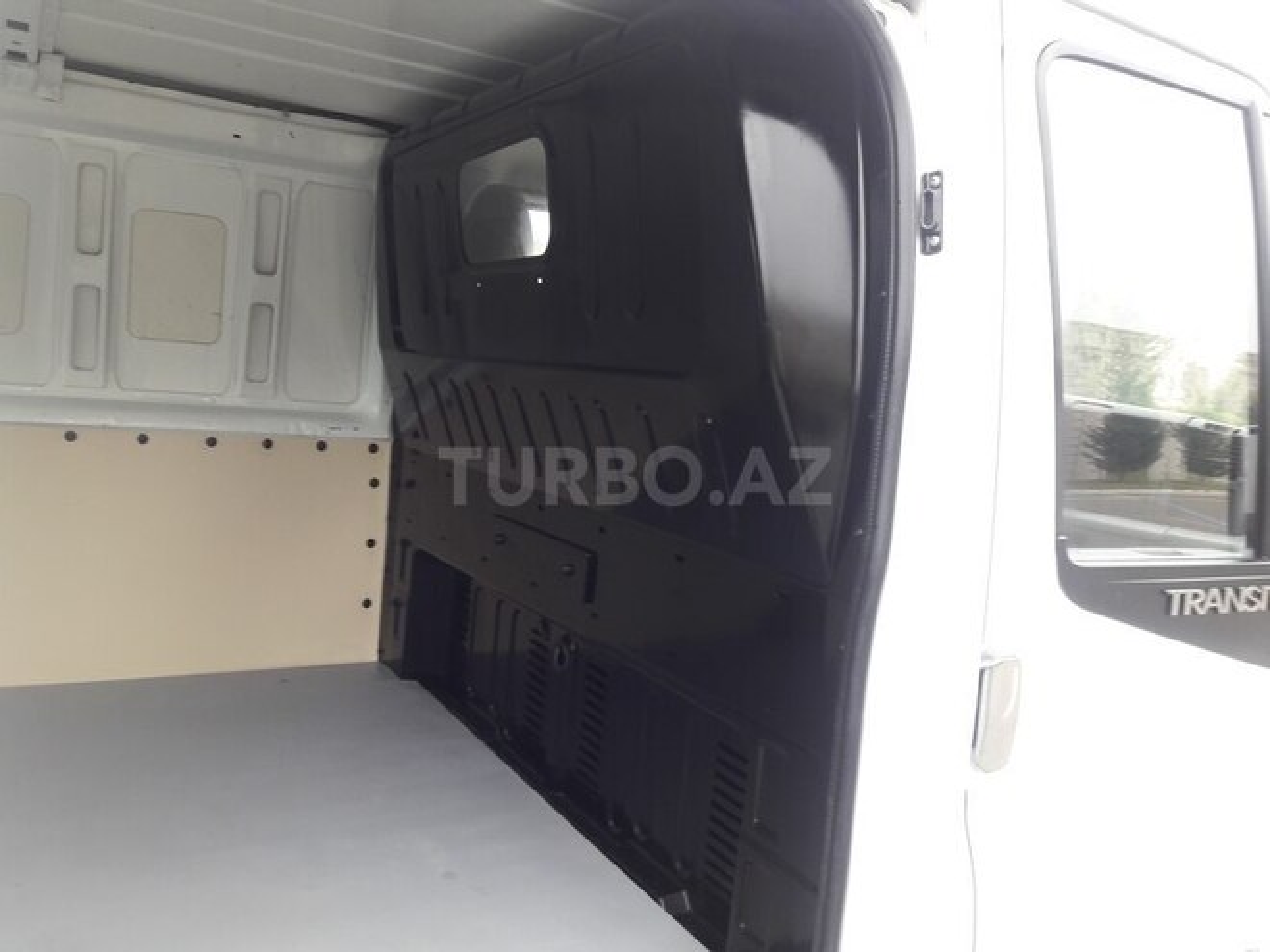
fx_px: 1027
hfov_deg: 63.4
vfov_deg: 49.7
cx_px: 635
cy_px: 476
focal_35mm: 28
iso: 64
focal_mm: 3.7
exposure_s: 1/33
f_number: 1.9
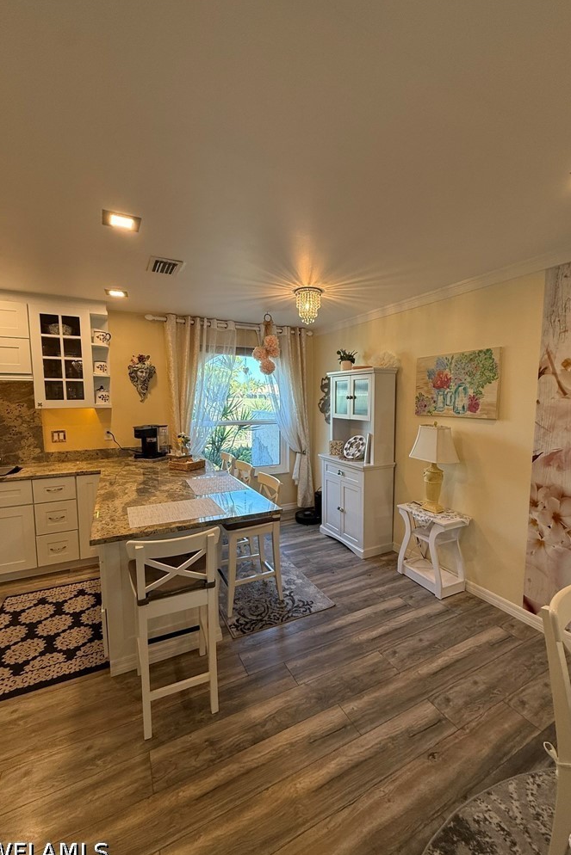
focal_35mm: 15
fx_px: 357
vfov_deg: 100.4
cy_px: 432
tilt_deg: -5.5
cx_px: 296
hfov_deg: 77.3
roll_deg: -1.2
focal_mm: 2.22
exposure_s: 1/120
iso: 125
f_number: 2.2
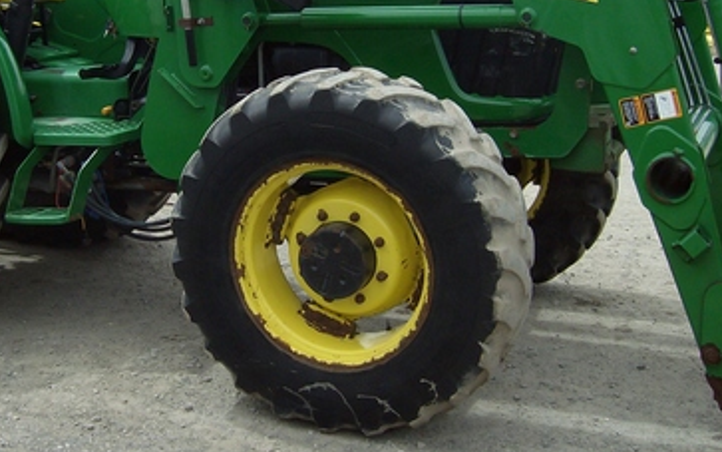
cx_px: 209
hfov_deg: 35.1
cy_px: 114
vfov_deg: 22.5
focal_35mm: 57
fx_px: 1122
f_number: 4.7
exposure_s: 1/533
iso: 100
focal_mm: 6
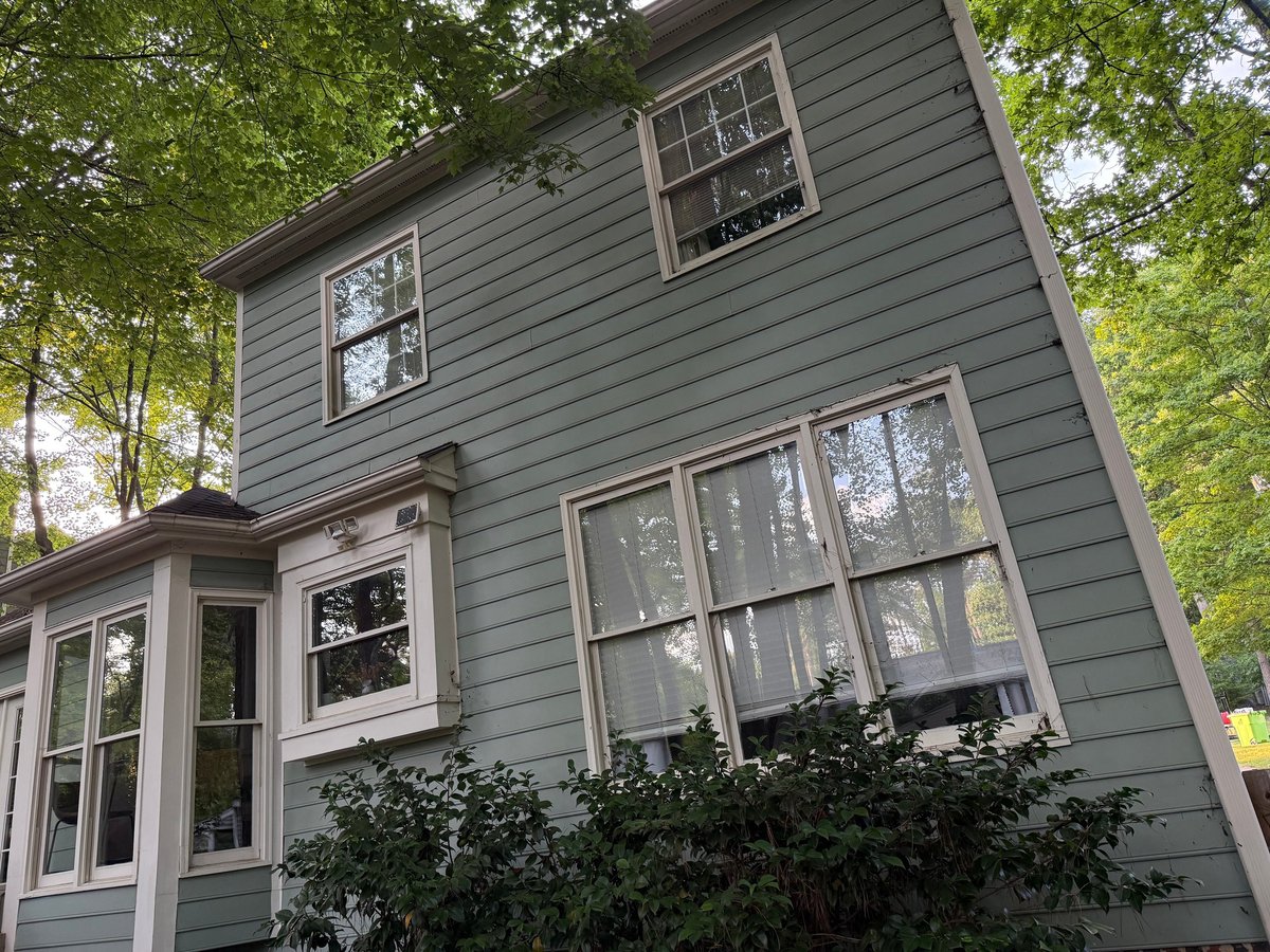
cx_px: 635
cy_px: 476
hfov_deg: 71.6
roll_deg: +7.8
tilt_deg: +20.5
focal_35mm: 24
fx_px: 881
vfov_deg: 56.8
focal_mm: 6.76
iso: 200
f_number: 1.78
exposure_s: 1/105
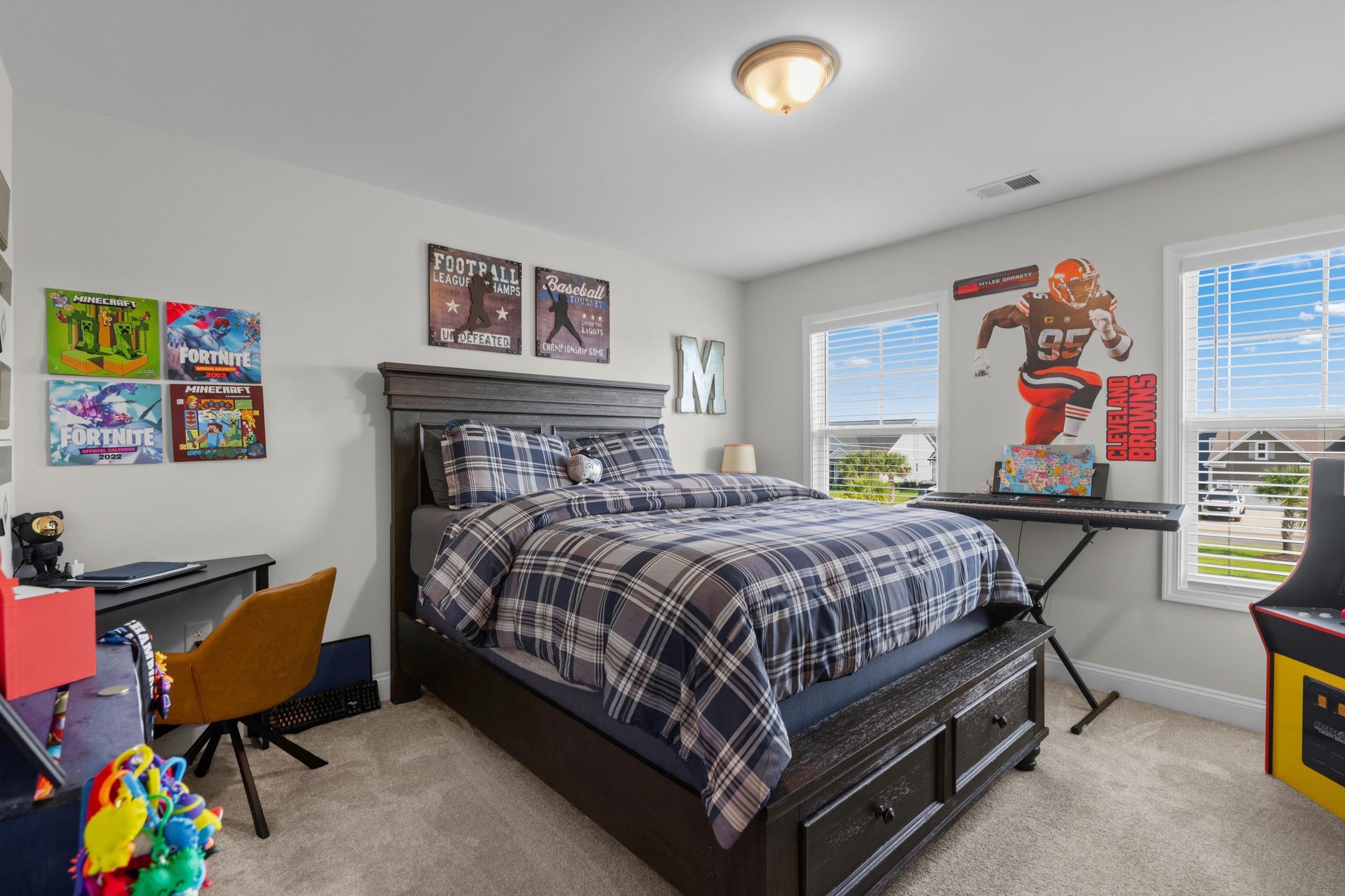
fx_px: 598
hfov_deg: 96.7
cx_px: 672
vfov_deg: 73.8
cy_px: 448
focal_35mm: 16
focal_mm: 16
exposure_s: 1/15
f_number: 8
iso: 1250
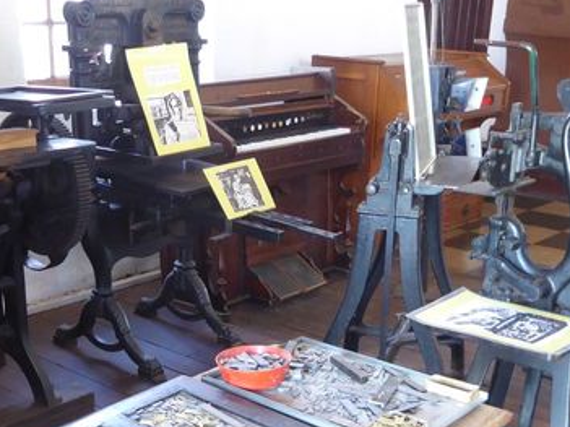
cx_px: 258
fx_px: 938
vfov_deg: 24.9
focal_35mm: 57
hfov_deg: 33.8
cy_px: 383
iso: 400
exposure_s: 1/8
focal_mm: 4.3
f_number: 3.3
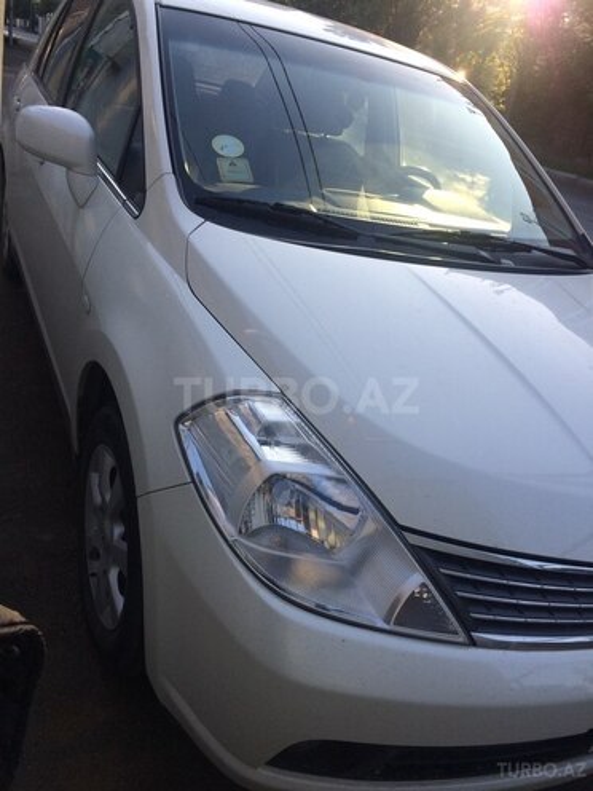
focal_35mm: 29
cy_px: 396
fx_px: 662
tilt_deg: -25.8
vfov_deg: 61.7
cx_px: 296
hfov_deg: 48.2
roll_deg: -9.9
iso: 32
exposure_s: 1/466
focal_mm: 4.15
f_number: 2.2
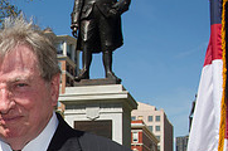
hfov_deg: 24.6
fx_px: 487
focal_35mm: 77
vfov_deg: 17.3
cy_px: 147
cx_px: -21
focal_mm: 24
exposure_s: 1/250
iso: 200
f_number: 9
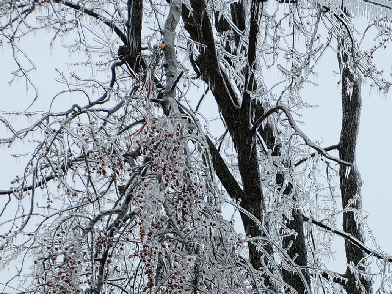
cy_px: 530
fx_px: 1008
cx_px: 612
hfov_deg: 19.0
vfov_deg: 14.6
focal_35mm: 89
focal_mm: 5.4
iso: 20
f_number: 1.8
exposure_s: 1/1567
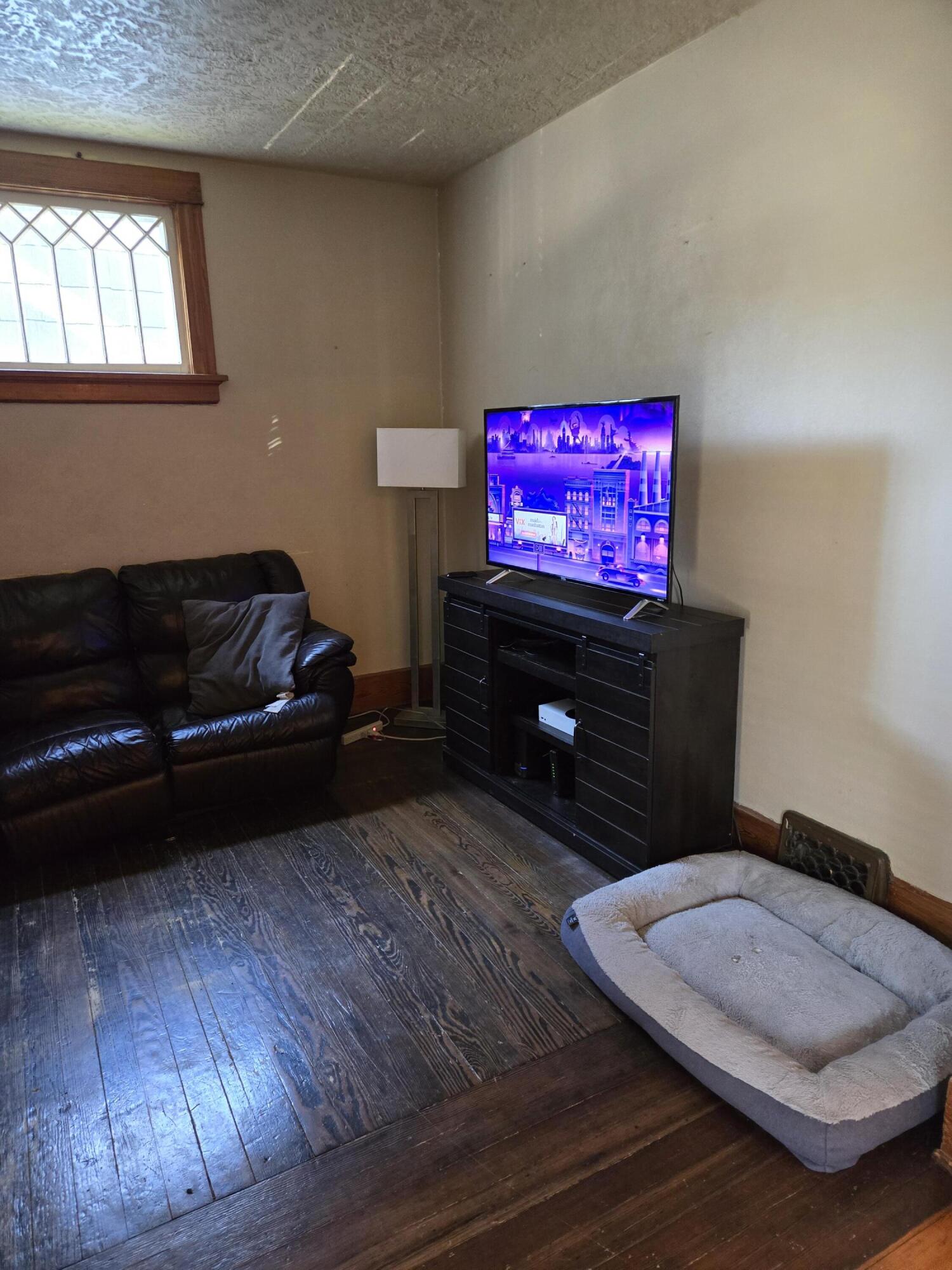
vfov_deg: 73.9
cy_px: 635
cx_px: 476
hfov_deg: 58.9
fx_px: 843
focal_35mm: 23
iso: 1250
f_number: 1.8
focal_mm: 5.4
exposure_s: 1/60
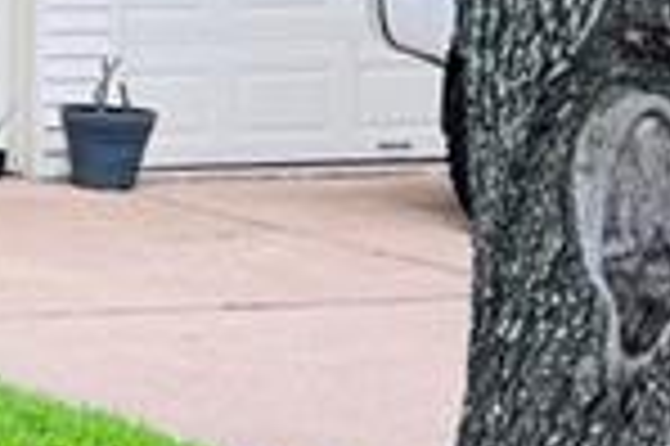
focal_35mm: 186
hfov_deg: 10.1
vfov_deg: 7.4
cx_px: -755
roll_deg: +0.4
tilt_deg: -4.1
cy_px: 149
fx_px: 3458
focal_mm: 5.7
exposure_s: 1/965
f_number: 1.5
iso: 50
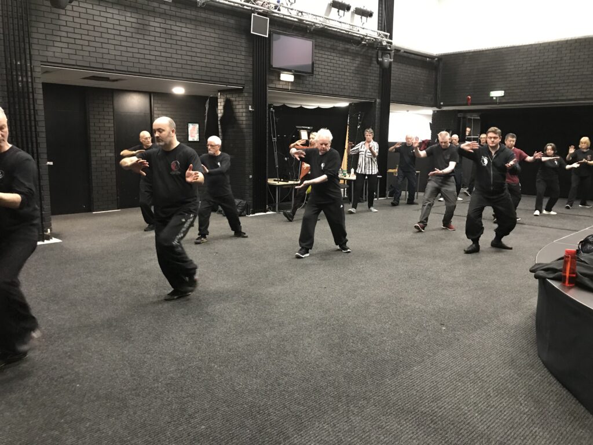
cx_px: 296
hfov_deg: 63.4
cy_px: 222
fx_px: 480
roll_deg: -0.5
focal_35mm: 28
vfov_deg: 49.7
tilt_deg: -10.7
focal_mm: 3.99
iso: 100
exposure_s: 1/6
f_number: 1.8
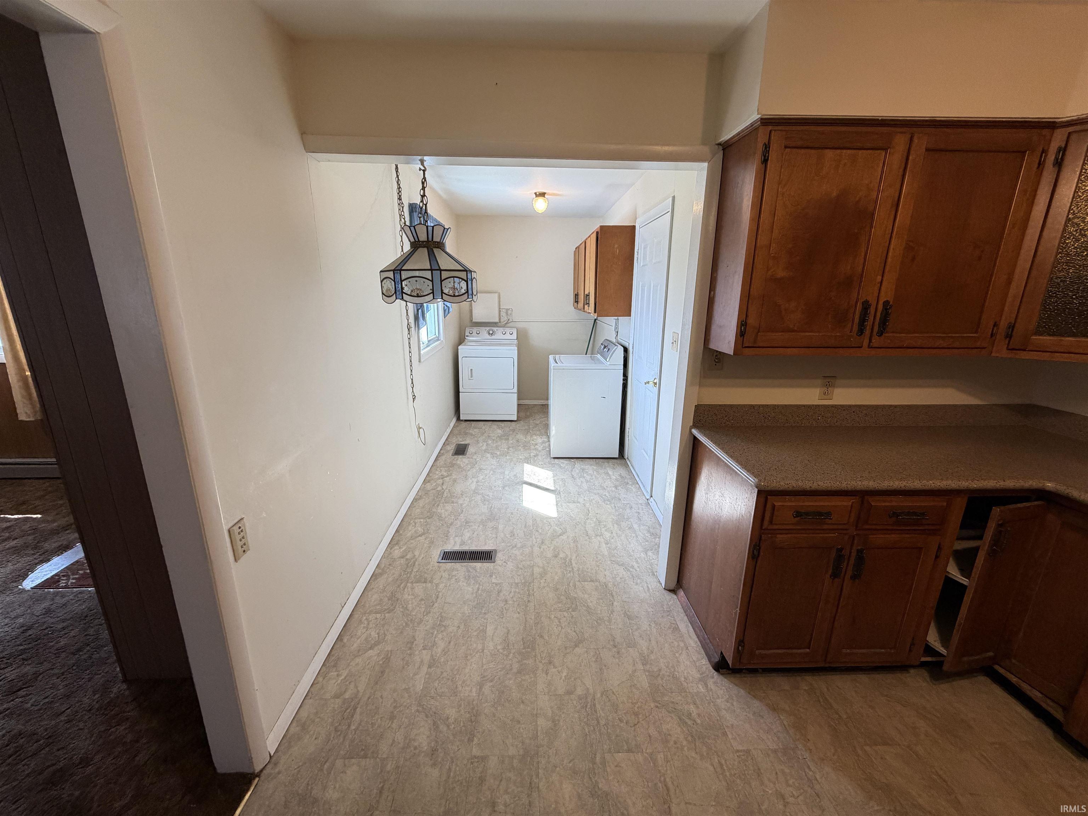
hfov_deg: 102.1
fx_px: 440
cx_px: 544
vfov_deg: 85.7
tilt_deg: -15.1
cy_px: 408
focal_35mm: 14
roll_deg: -0.6
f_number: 2.2
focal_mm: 2.22
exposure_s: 1/120
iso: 200
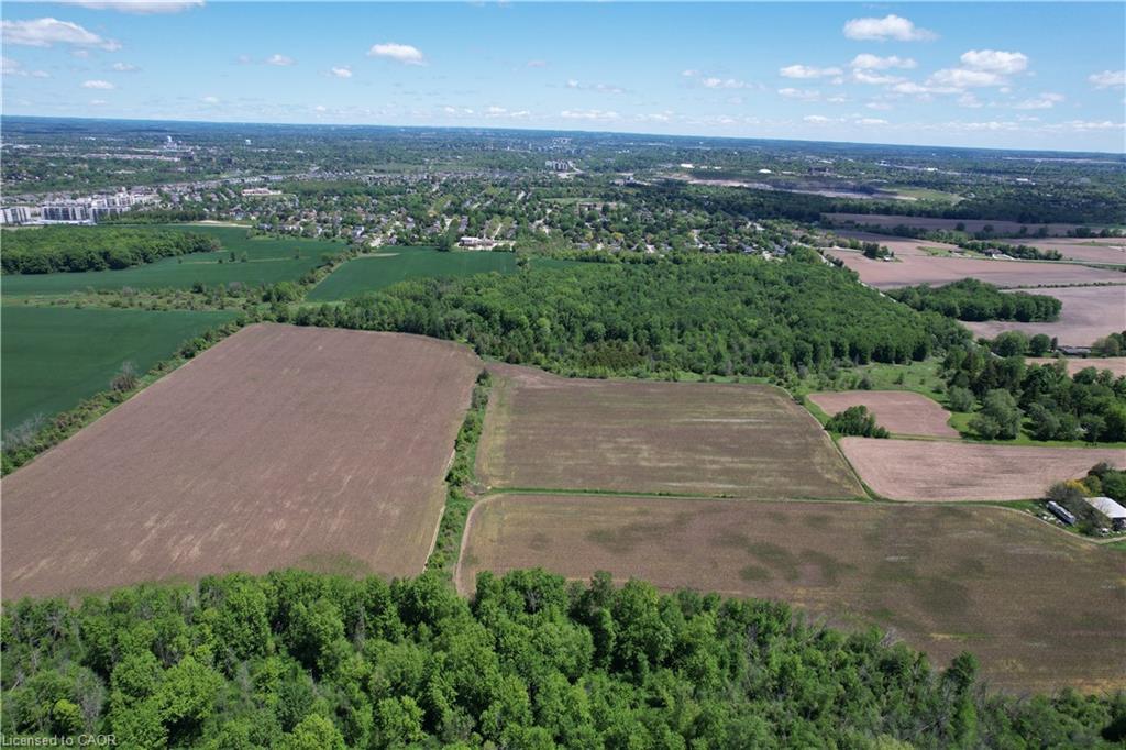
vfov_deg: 57.2
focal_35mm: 22
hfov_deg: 78.6
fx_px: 688
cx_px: 563
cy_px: 375
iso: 120
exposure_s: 1/2000
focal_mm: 8.38
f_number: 2.8
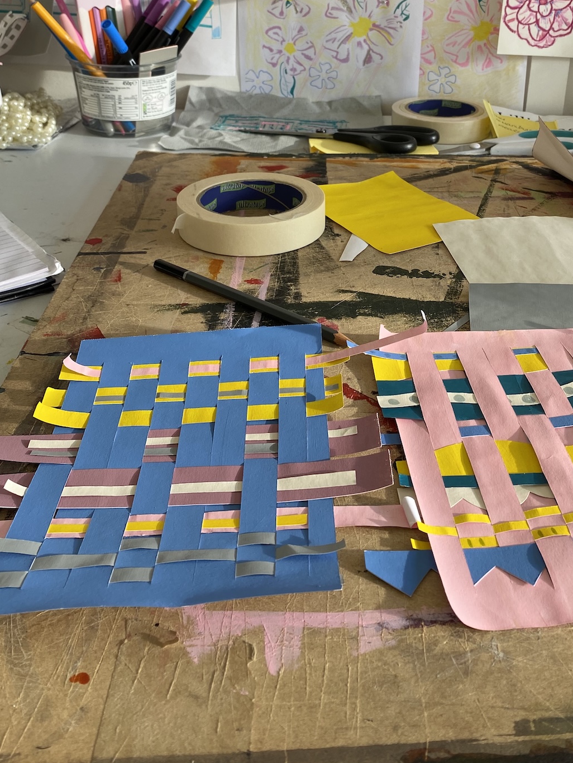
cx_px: 374
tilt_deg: -22.9
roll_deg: -3.0
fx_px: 839
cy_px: 231
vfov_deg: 47.8
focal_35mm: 38
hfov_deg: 37.4
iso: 40
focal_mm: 4.25
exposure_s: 1/121
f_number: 1.8
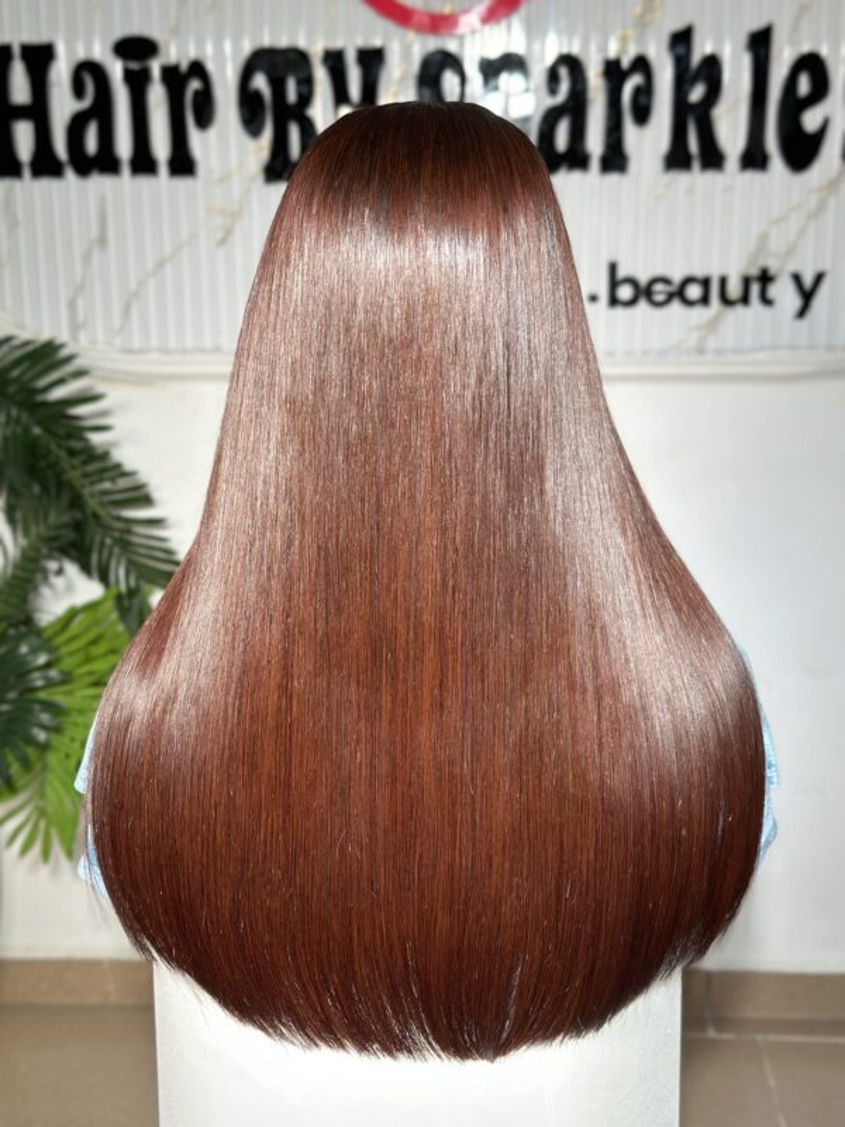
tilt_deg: -13.5
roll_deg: -0.3
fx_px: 1562
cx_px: 422
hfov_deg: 30.3
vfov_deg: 39.7
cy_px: 564
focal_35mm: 48
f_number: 1.78
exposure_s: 1/150
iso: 64
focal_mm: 6.86
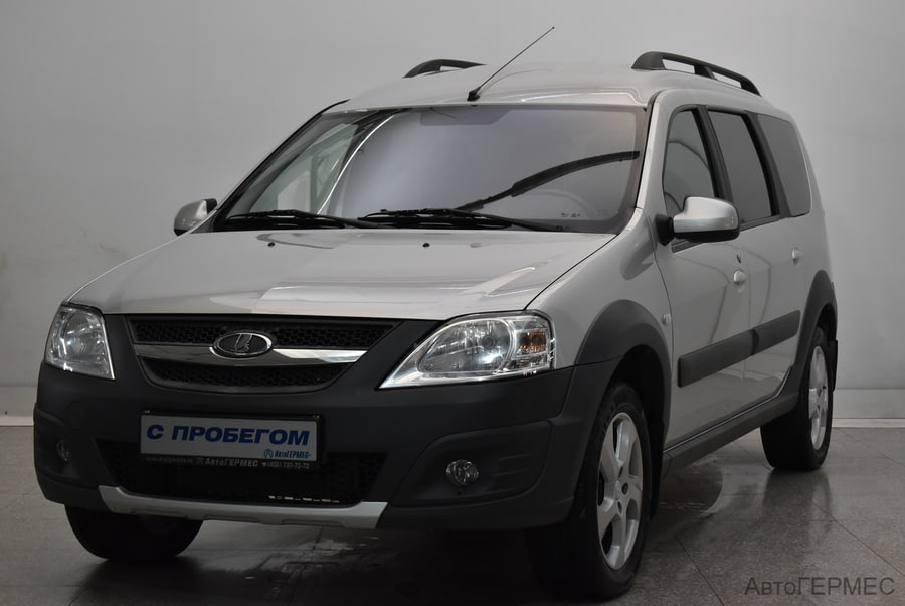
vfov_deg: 19.0
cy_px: 303
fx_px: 1812
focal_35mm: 72
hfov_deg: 28.0
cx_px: 452
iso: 800
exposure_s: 1/125
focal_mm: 48
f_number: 5.3
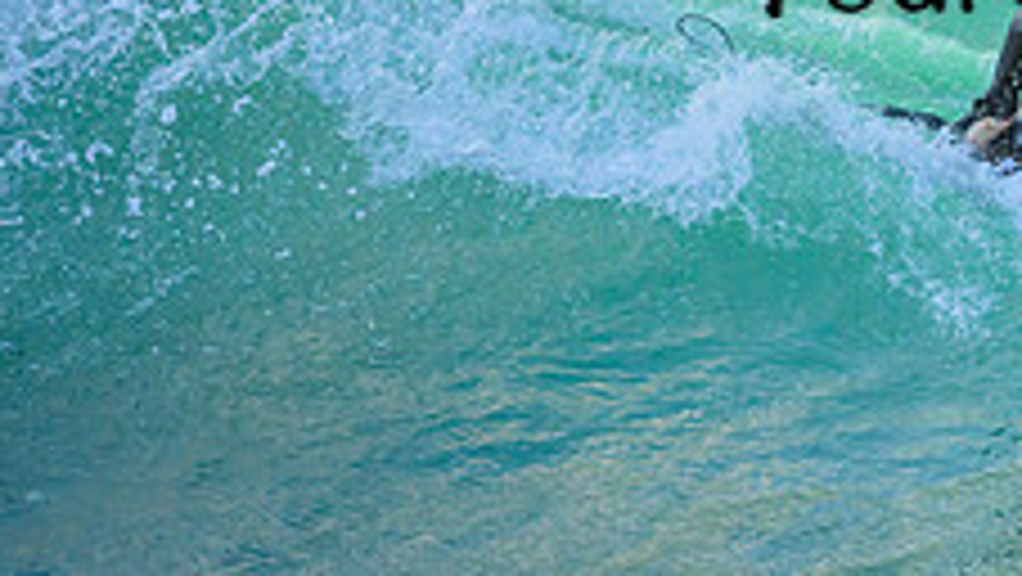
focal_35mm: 2138
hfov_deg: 1.0
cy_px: -92
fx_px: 57973
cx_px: 1211
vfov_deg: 0.6
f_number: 6.3
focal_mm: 800
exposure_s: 1/2000
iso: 2200
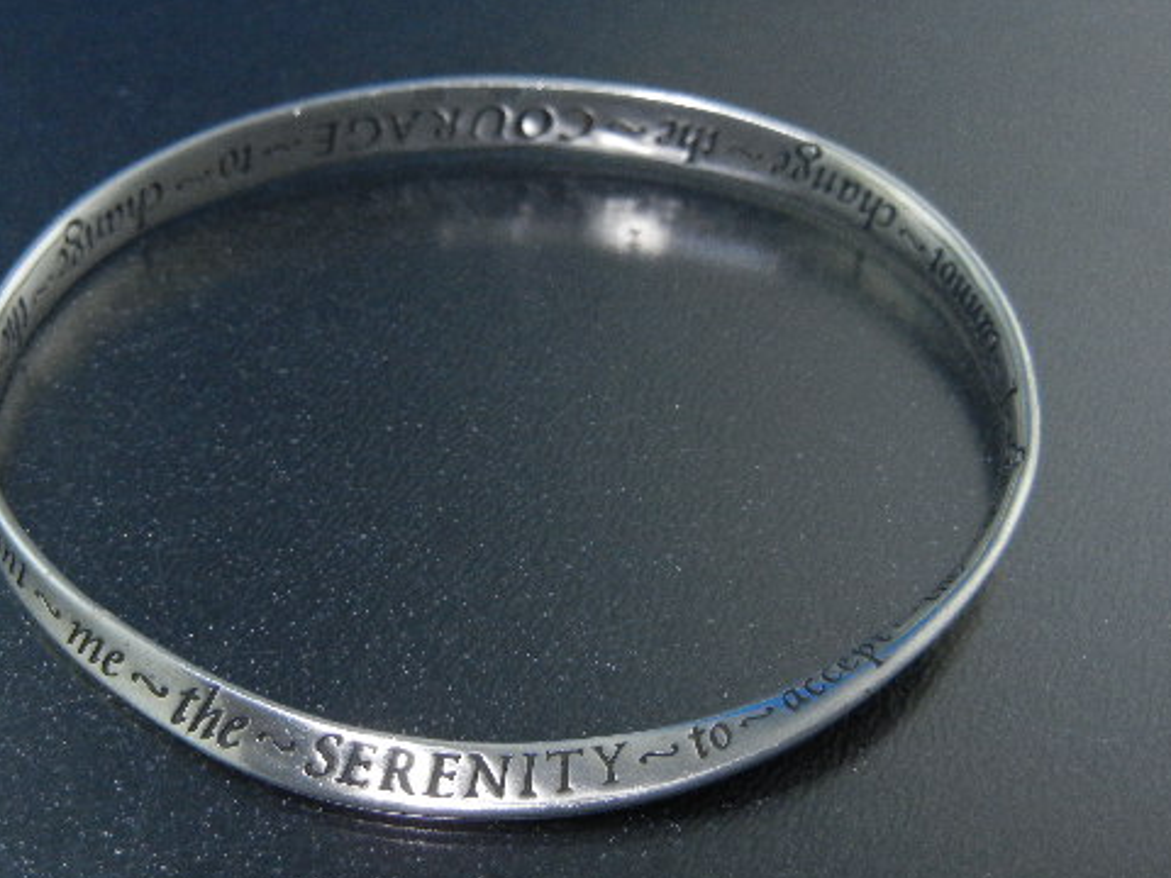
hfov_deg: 36.7
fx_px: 1759
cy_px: 424
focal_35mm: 52
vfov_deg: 28.0
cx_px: 466
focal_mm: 7.1
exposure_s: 1/30
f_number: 7.4
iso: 495
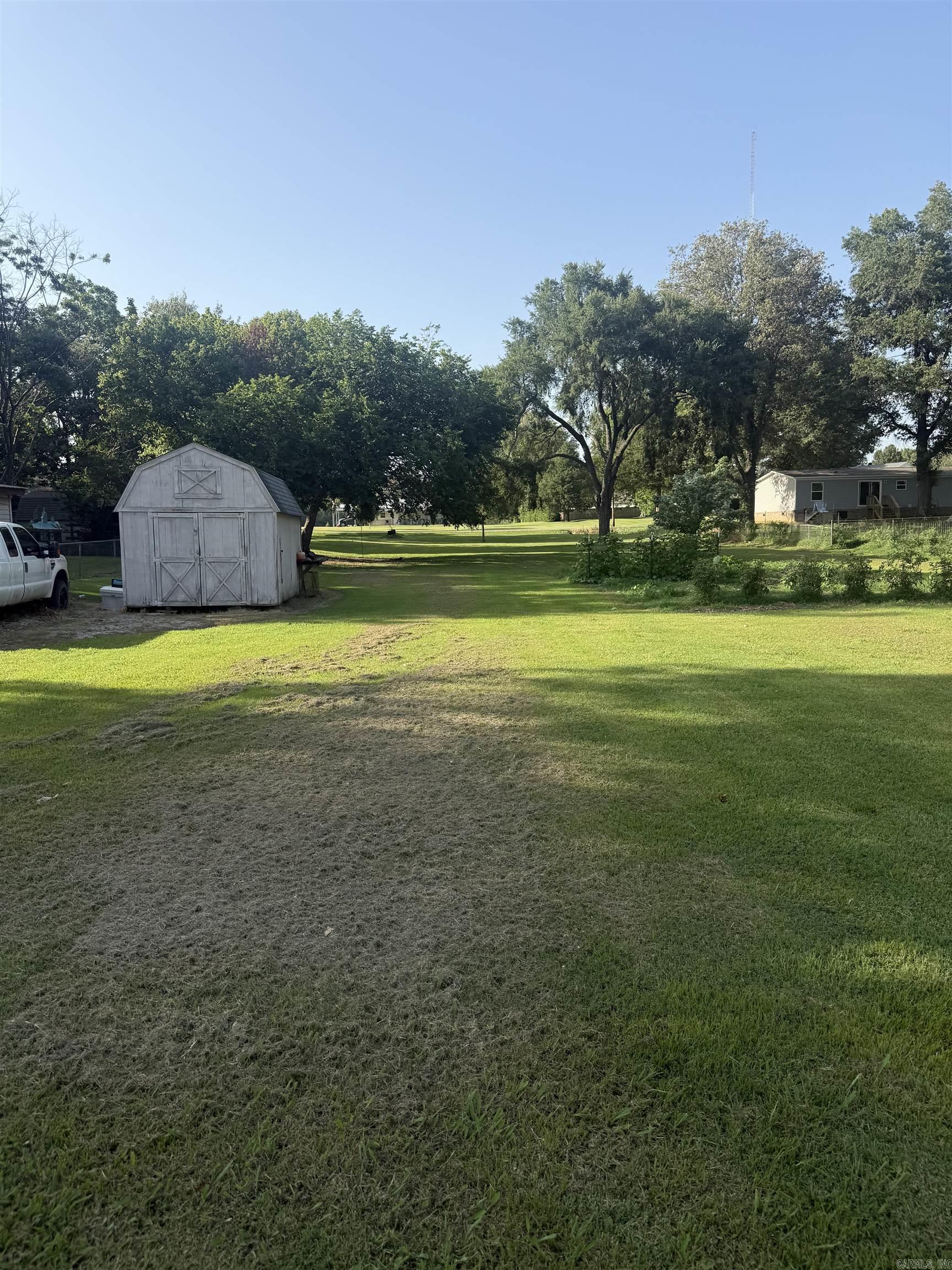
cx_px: 476
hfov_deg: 56.8
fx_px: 880
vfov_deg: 71.6
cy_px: 635
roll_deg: +1.9
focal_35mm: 24
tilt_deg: -7.5
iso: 80
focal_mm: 6.76
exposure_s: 1/2169
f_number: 1.78
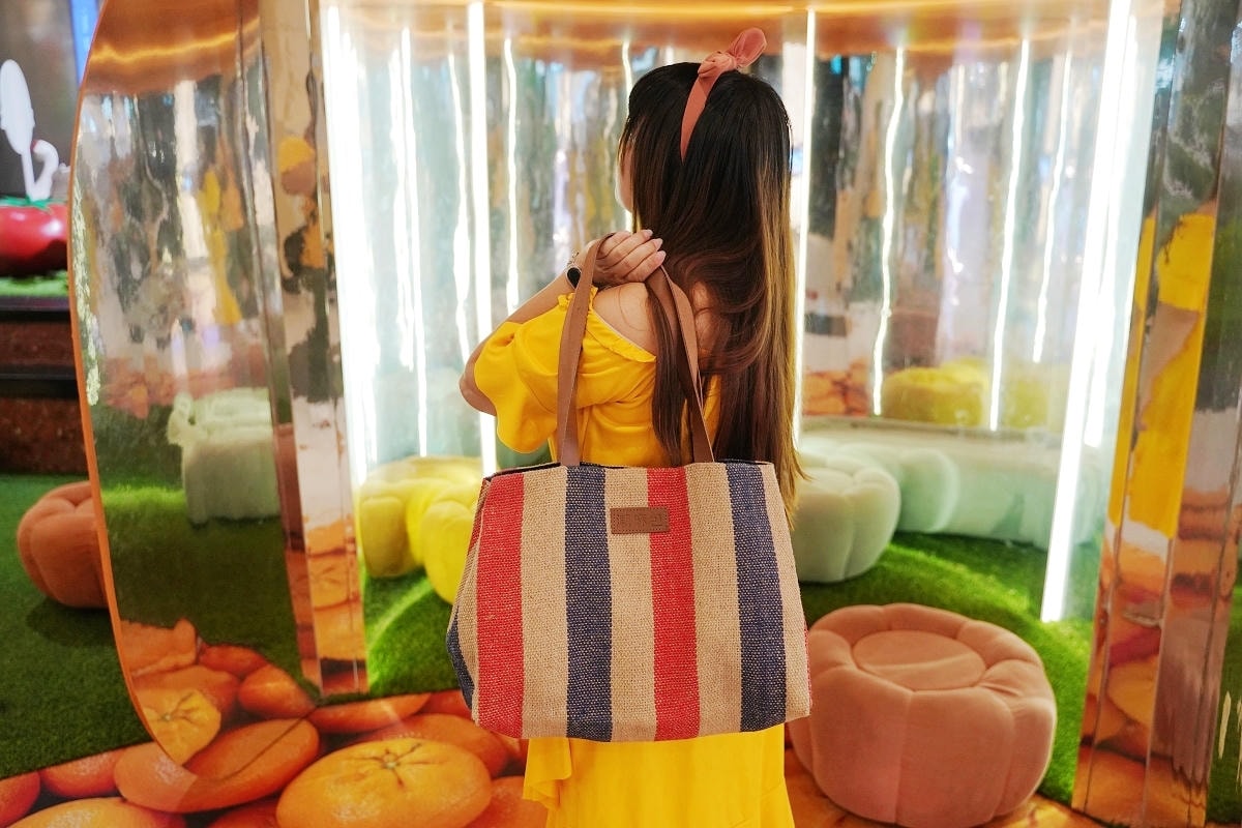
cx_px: 621
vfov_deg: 41.1
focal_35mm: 32
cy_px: 414
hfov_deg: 58.7
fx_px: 1104
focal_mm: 32
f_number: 3.2
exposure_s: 1/160
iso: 1600
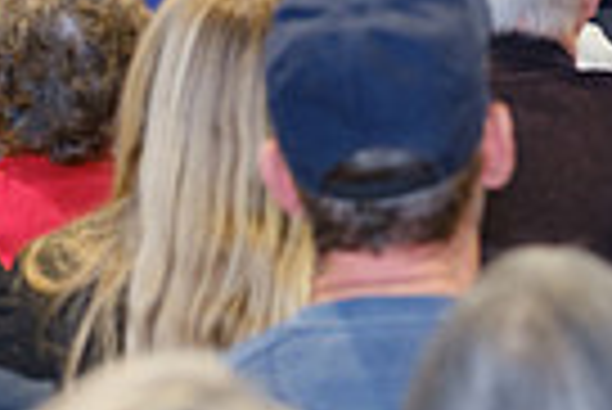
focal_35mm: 319
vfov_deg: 4.3
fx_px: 5429
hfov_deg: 6.4
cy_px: -372
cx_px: 454
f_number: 3.2
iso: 1600
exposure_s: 1/100
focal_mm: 50
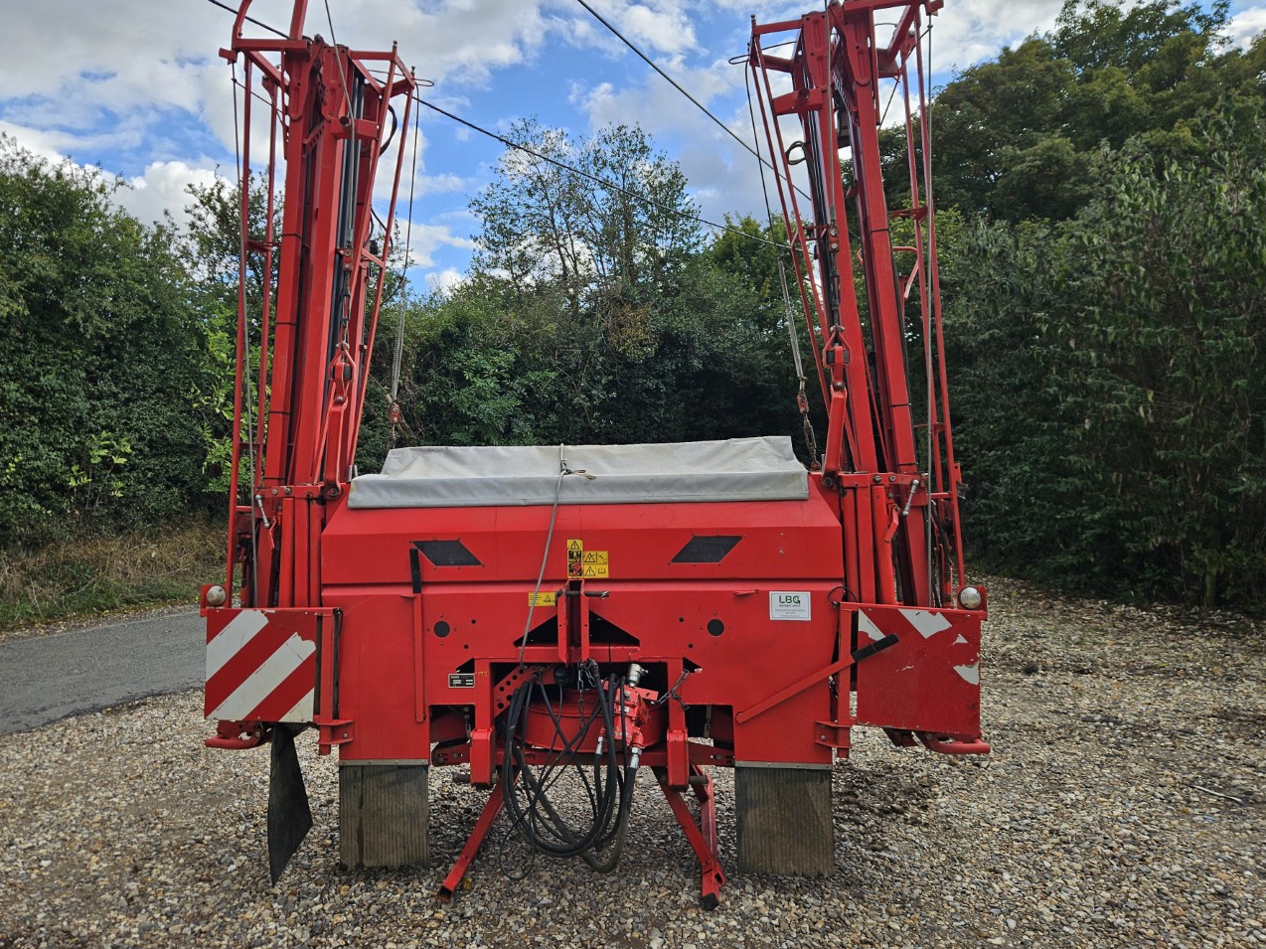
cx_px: 593
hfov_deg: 67.2
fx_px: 951
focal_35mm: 26
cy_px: 419
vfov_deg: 52.9
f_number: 1.8
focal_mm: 5.4
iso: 25
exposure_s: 1/841
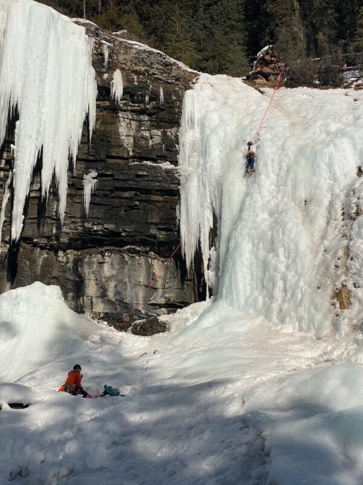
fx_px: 727
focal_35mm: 52
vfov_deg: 36.8
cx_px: 182
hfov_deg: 28.0
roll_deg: +1.2
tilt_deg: +27.0
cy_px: 242
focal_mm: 6
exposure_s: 1/4348
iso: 25
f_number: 2
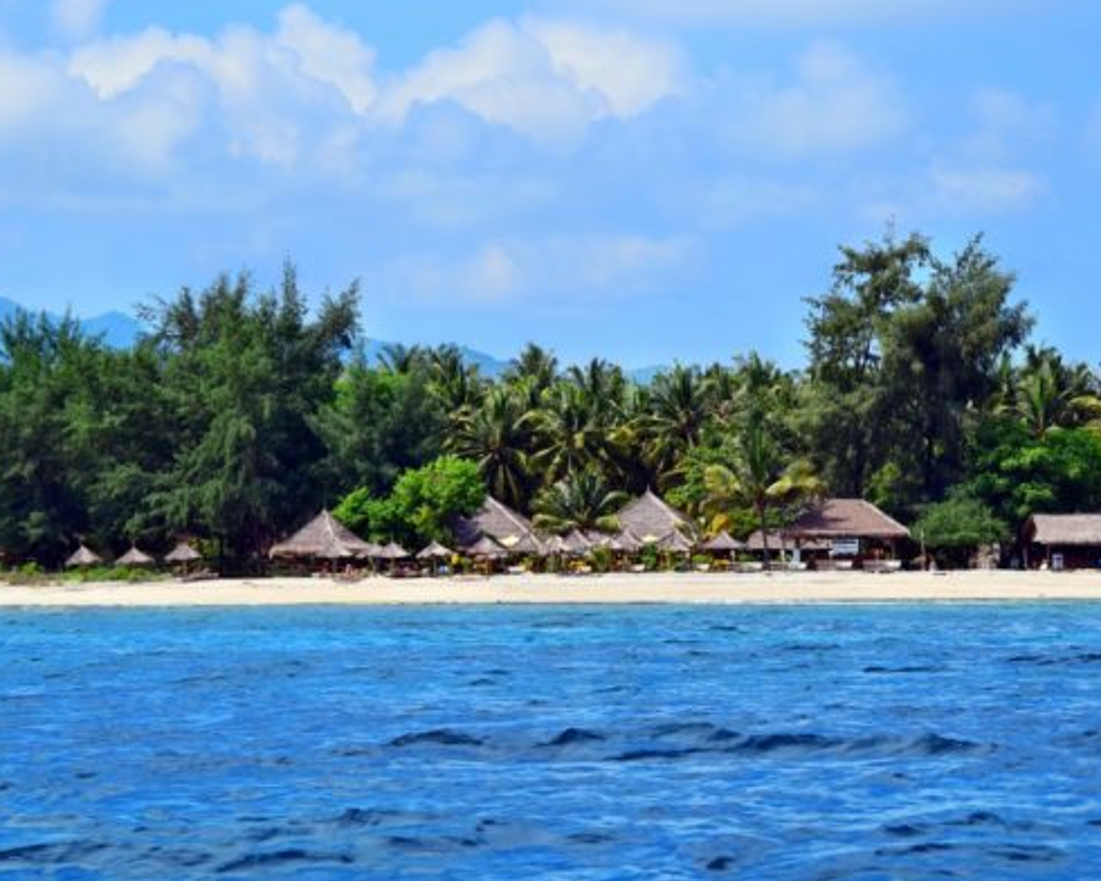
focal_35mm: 175
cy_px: 424
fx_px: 5690
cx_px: 656
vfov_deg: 8.9
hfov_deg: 11.0
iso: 320
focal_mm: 95
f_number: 11
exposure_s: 1/500
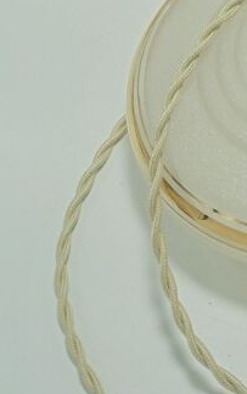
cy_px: 26
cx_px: 395
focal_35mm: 100
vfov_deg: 20.3
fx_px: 1075
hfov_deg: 12.3
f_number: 4
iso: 100
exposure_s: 1/100
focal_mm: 6.1
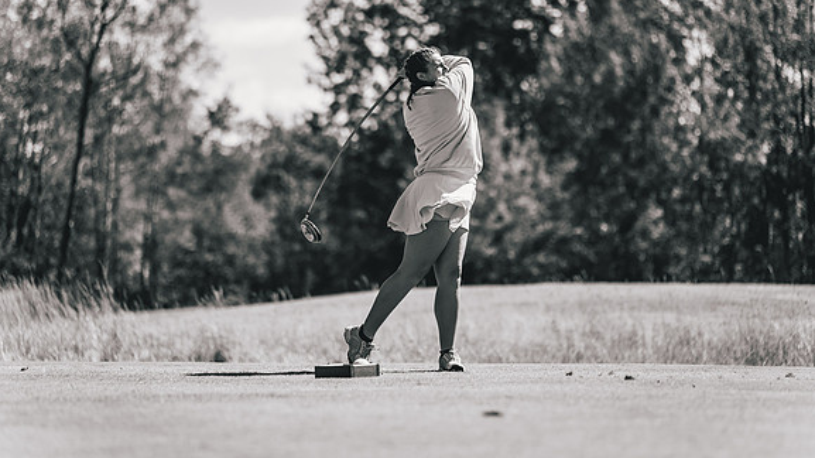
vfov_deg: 7.3
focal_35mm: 167
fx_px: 3607
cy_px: 200
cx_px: 408
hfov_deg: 12.9
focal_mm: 150
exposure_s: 1/2000
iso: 100
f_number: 2.8
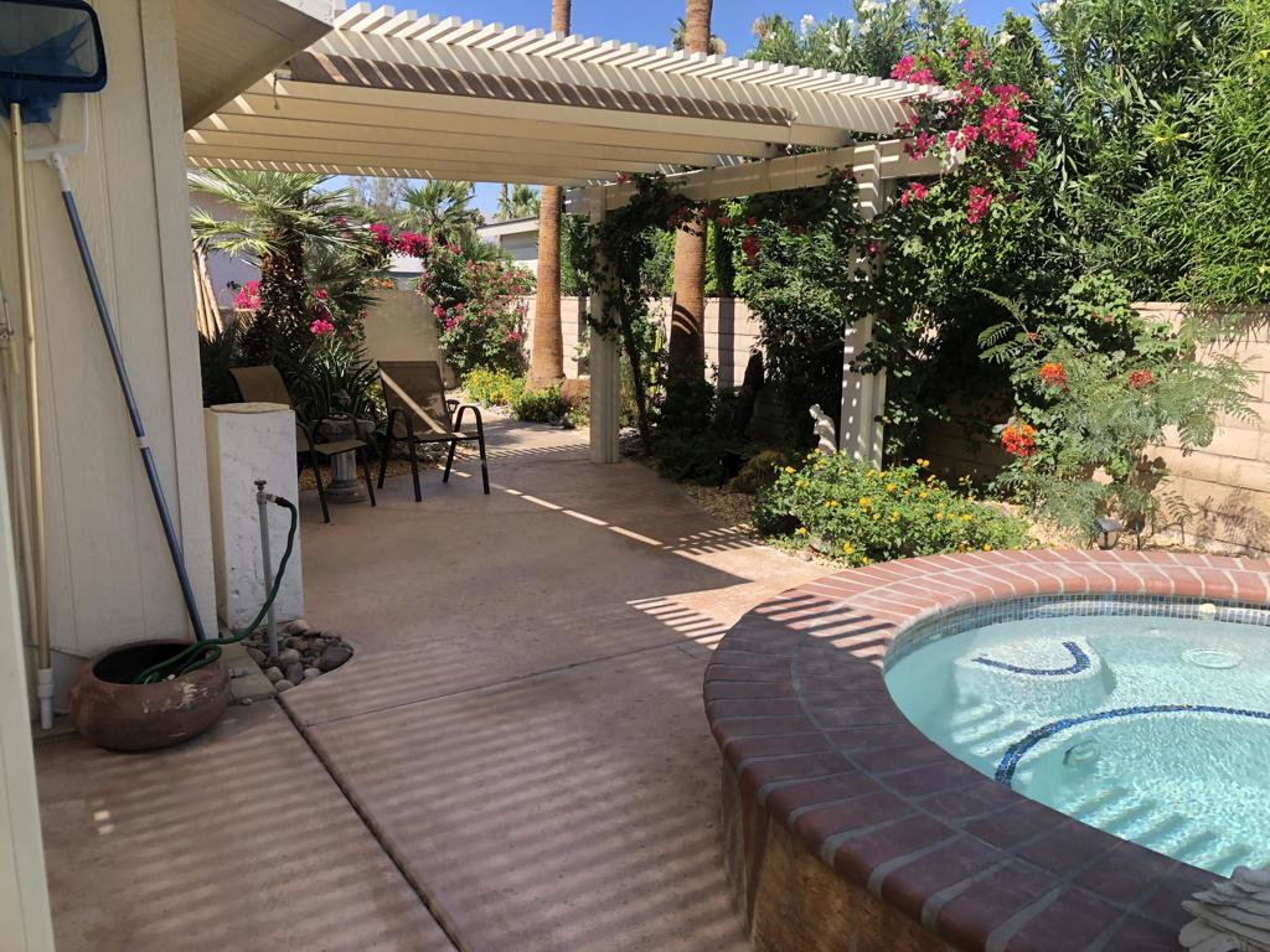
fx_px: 1027
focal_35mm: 28
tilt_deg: -9.9
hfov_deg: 63.4
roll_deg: +0.4
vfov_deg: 49.7
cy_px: 476
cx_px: 635
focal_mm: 3.99
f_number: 1.8
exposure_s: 1/852
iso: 20
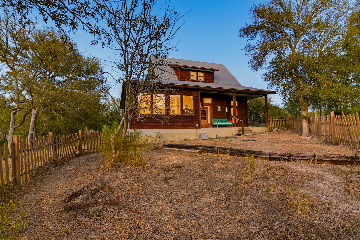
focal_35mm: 18
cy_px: 120
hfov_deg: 90.0
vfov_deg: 67.4
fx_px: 180
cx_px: 180
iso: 320
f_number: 7.1
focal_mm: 12
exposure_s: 2
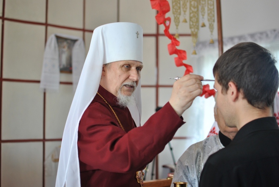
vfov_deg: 25.8
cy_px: 94
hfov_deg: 37.8
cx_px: 140
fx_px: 407
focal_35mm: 52
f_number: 2
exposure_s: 1/200
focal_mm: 35
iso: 200
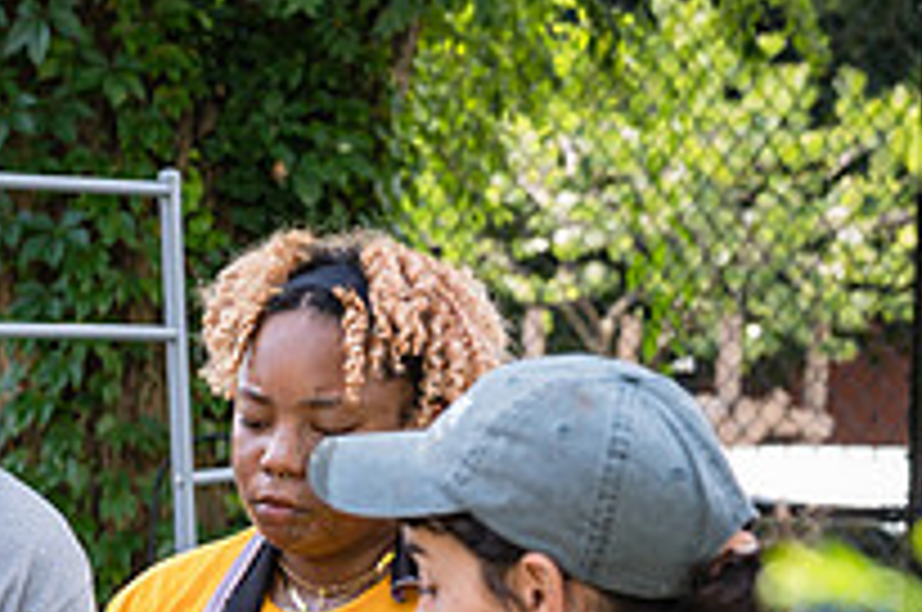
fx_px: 4782
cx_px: -270
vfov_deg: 7.3
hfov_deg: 10.8
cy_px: 680
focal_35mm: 187
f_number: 5
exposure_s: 1/160
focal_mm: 66
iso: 200
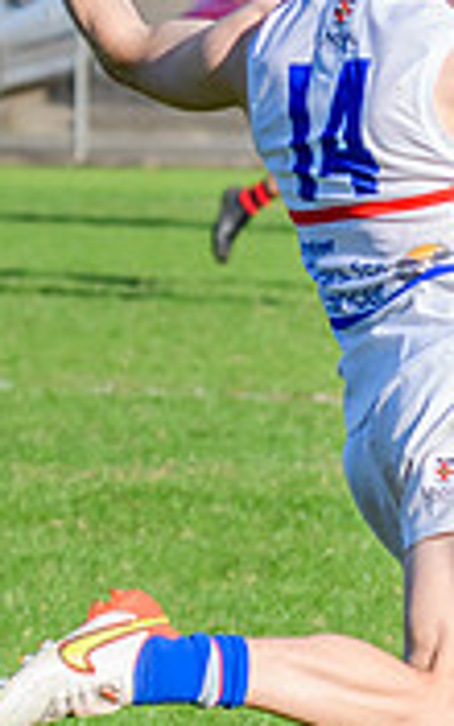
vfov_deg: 3.1
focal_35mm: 678
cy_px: 358
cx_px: 810
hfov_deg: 1.9
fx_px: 13422
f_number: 8
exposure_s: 1/2000
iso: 800
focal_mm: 150
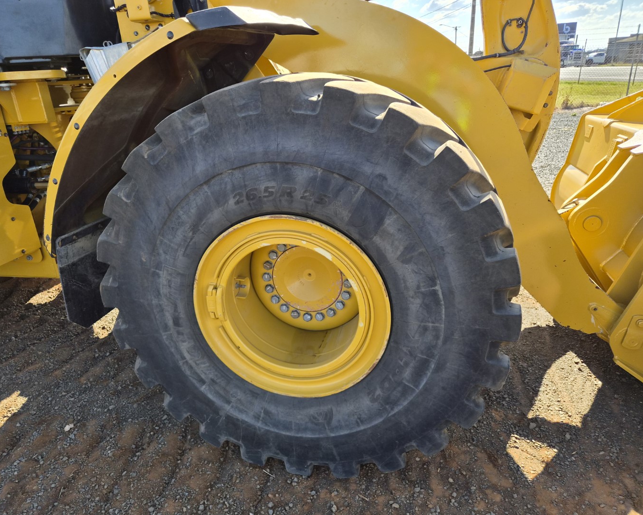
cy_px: 258
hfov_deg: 70.2
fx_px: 457
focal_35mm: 24
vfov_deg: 58.8
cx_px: 304
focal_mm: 5.4
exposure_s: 1/1316
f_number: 1.8
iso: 80
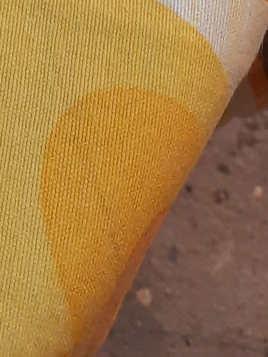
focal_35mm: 131
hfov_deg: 10.0
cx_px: -359
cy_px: -502
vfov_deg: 12.1
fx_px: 1351
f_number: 2
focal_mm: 4.6
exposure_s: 1/50
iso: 160
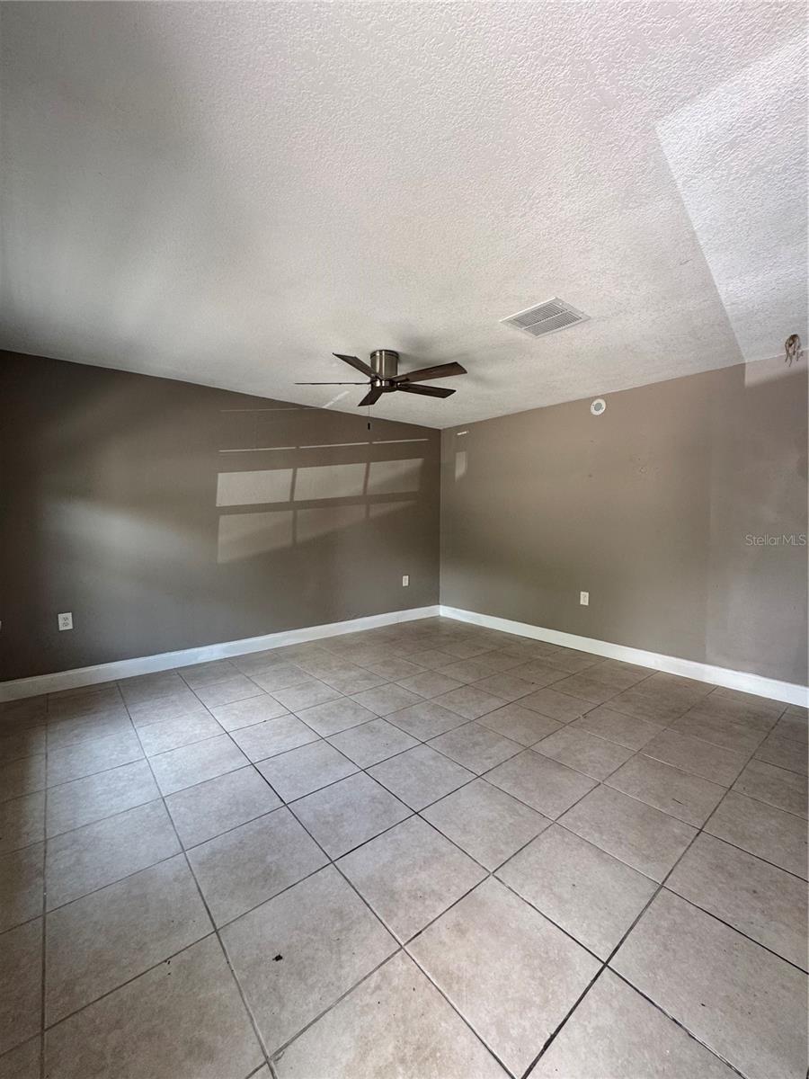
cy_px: 540
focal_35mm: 14
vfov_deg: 102.1
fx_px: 436
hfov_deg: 85.7
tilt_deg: -2.3
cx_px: 404
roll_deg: -0.4
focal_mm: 2.22
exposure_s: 1/99
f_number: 2.2
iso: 125
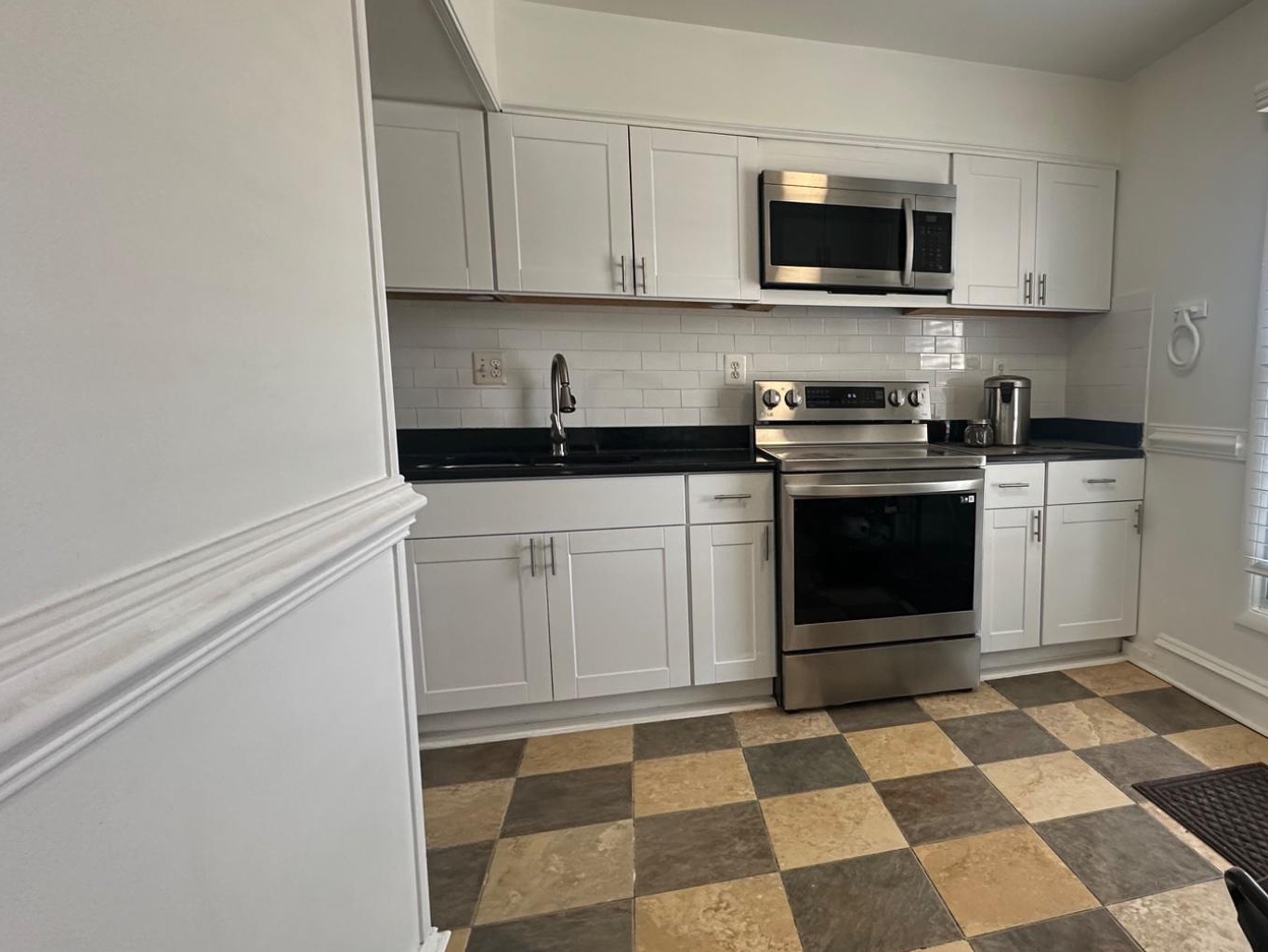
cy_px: 493
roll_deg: -0.3
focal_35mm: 21
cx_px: 864
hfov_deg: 76.0
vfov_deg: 63.4
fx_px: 769
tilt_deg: -7.9
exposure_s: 1/120
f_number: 2.2
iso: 320
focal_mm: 2.22
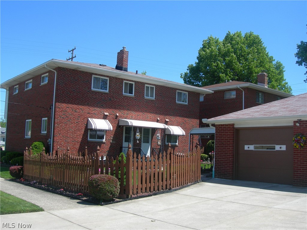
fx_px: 337
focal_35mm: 38
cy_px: 115
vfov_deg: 37.7
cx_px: 154
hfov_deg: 49.0
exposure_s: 1/355
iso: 50
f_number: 4.8
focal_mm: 7.8
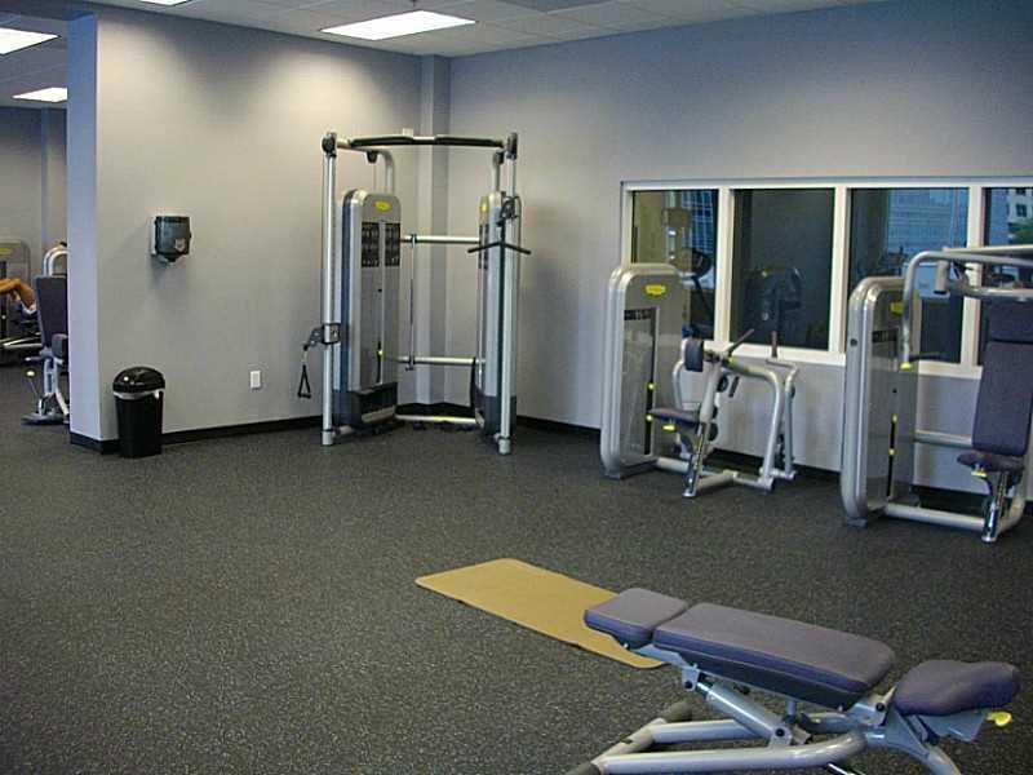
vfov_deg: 38.7
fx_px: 1104
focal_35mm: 37
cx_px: 516
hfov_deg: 50.1
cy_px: 388
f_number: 2.8
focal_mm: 6.2
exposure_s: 1/50
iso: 353
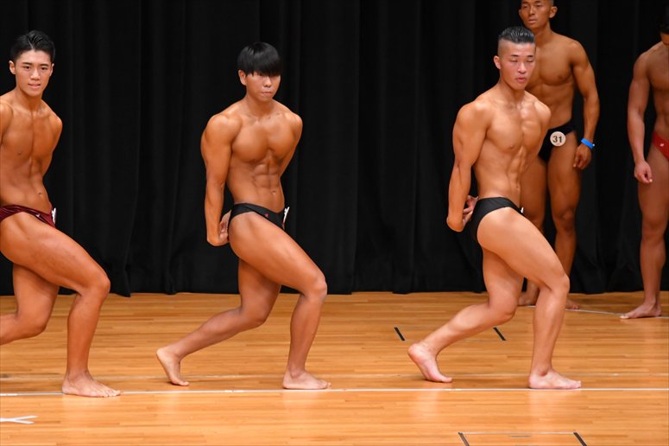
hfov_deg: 7.2
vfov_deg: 4.8
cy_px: 223
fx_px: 5294
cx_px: 334
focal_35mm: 285
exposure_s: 1/400
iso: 4000
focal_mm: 190
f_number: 5.6
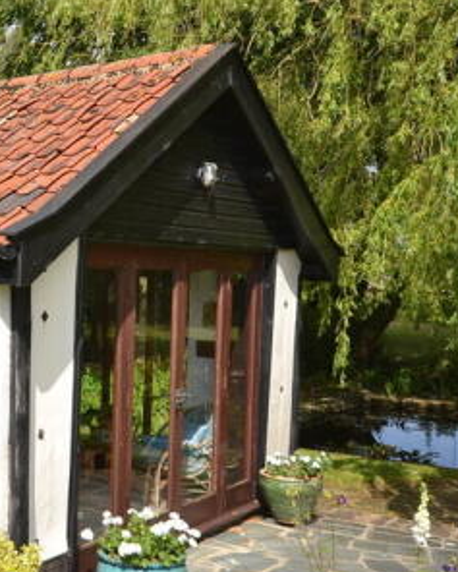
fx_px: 948
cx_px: -63
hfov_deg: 25.0
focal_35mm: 56
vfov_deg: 33.5
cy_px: 310
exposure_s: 1/320
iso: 100
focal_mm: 18
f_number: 5.3
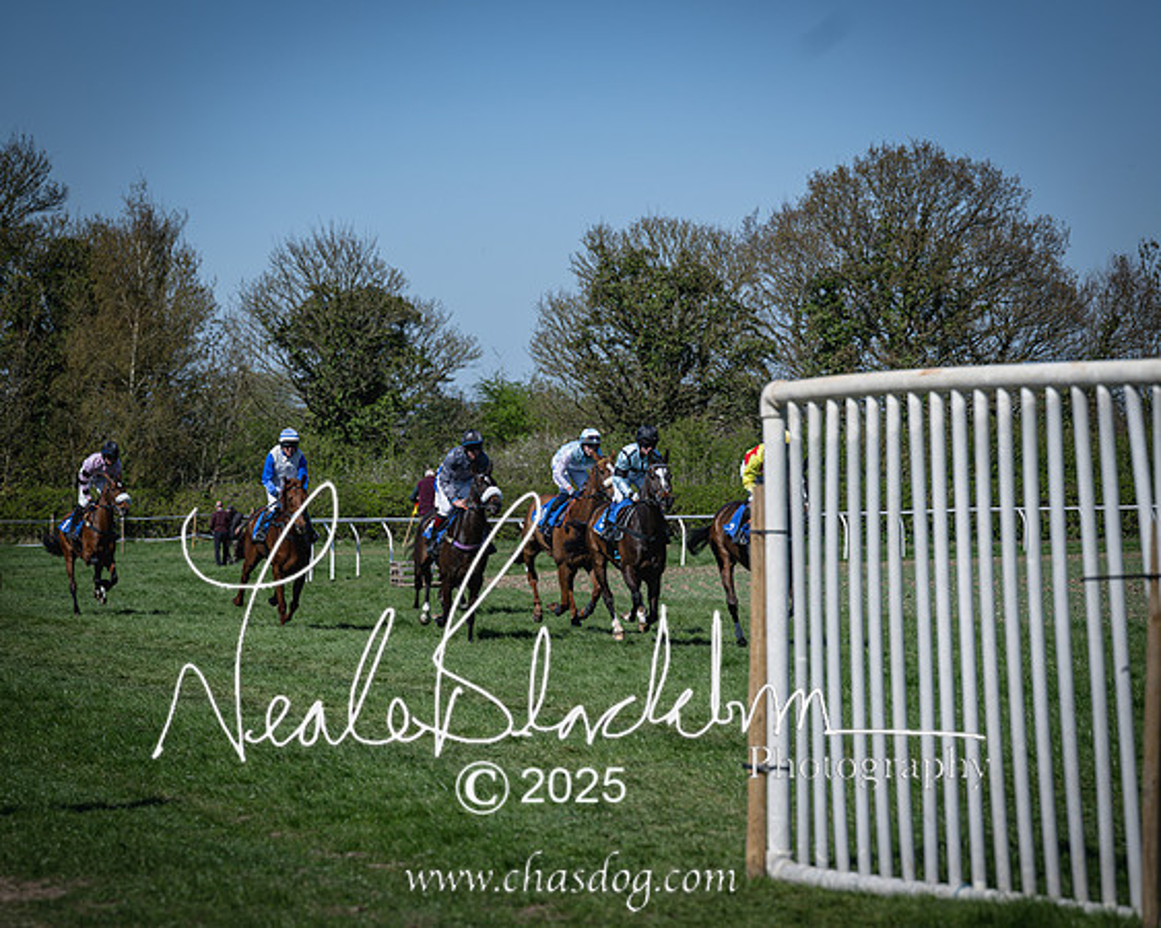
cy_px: 490
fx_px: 4218
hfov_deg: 15.7
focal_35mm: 123
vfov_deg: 12.6
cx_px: 584
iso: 100
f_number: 4
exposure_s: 1/2000
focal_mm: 103
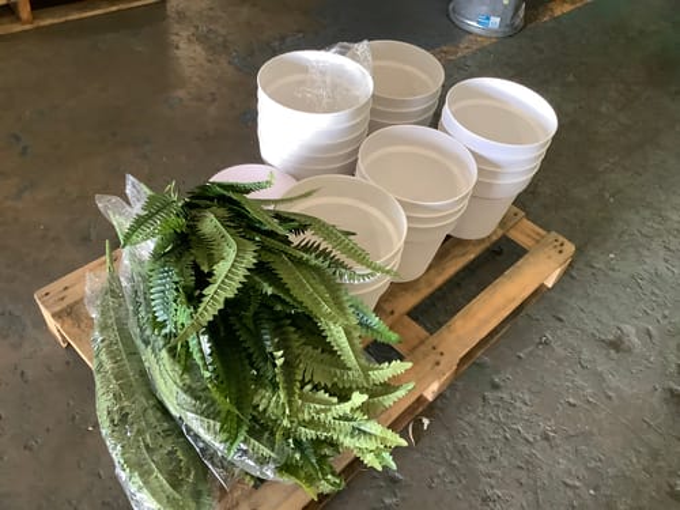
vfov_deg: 45.4
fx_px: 609
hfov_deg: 58.4
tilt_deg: -47.1
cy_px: 255
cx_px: 340
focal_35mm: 31
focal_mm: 3.3
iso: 250
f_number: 2.4
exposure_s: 1/50
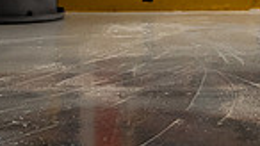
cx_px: 237
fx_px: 2054
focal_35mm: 298
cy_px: -208
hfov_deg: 7.2
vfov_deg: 4.0
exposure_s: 1/200
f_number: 3.5
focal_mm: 32
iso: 400
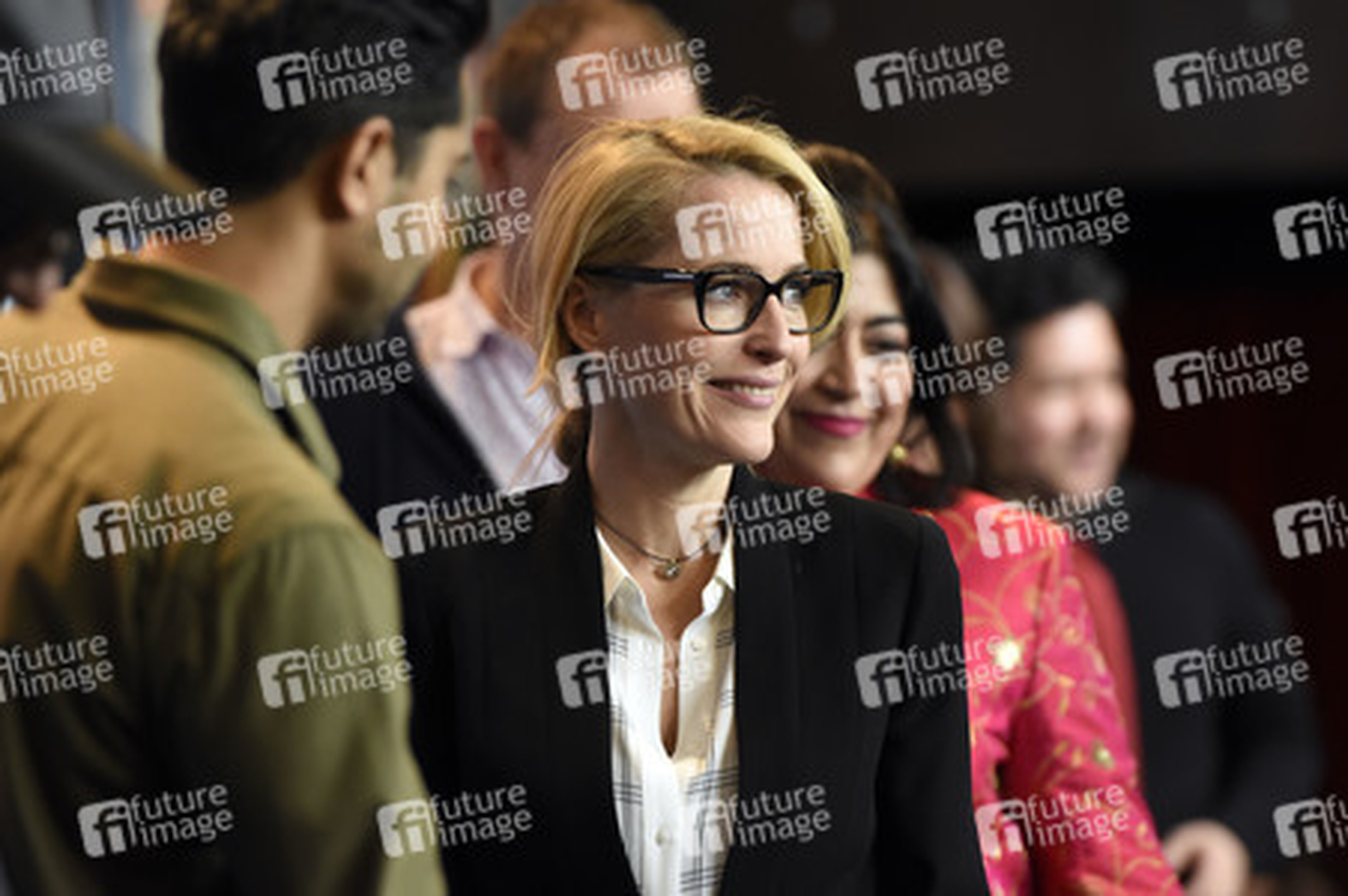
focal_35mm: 300
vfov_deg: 4.6
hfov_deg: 6.9
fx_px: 11225
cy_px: 448
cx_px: 674
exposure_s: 1/320
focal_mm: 200
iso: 1600
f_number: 3.5
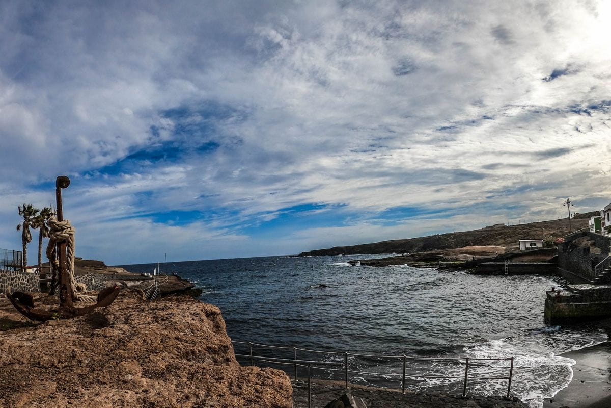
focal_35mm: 35
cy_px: 204
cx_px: 306
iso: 100
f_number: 7.1
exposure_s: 1/200
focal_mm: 35
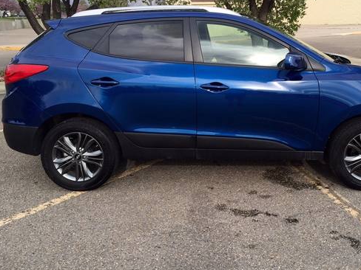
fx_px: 396
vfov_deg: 37.5
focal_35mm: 38
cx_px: 222
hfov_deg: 48.6
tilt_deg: -10.5
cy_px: 100
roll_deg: +0.9
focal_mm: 4.15
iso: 32
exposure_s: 1/557
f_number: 2.2
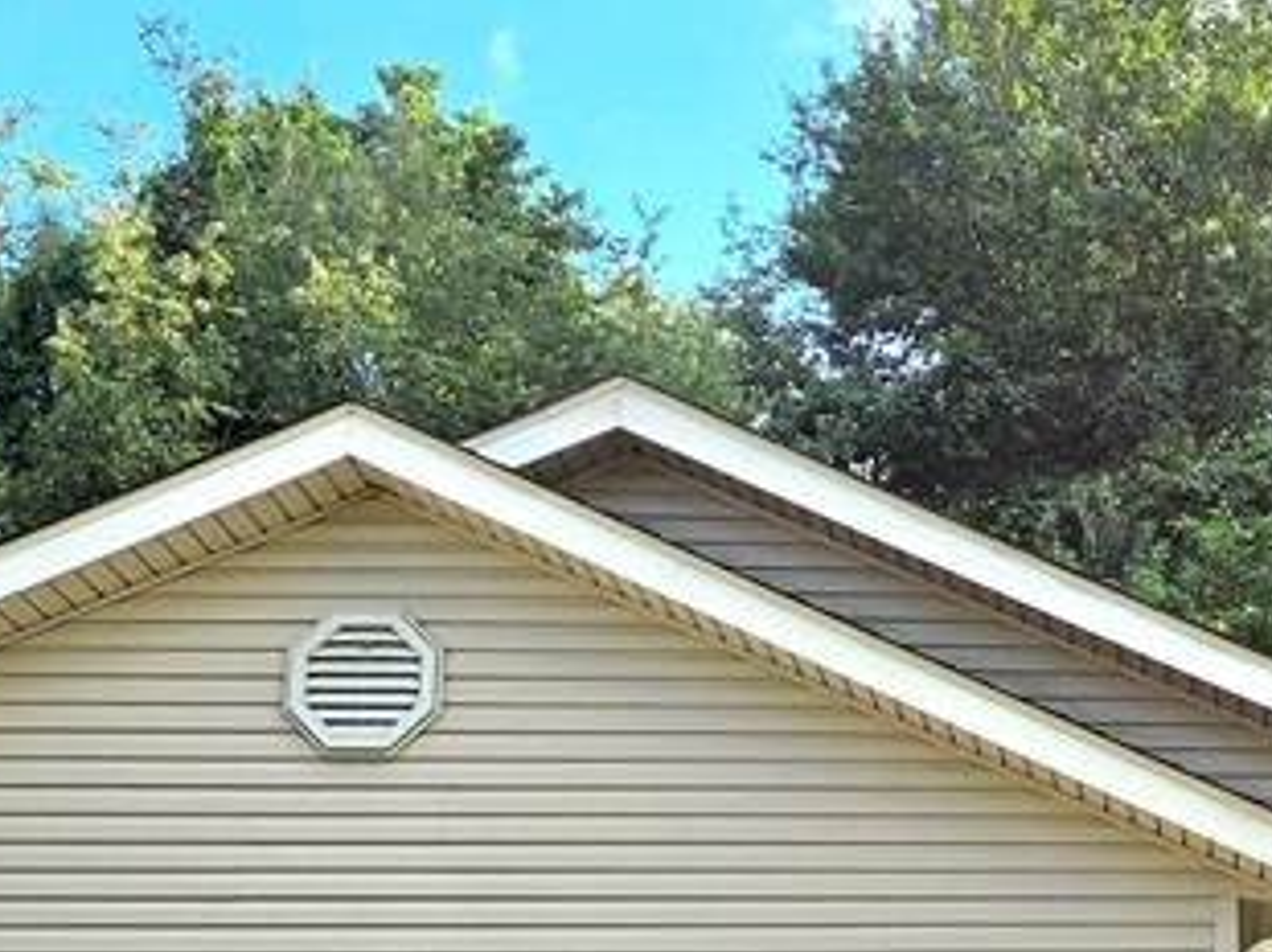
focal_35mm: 76
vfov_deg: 18.8
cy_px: 977
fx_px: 2791
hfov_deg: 24.8
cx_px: 1186
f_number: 1.8
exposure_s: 1/3333
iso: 80
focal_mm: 5.4
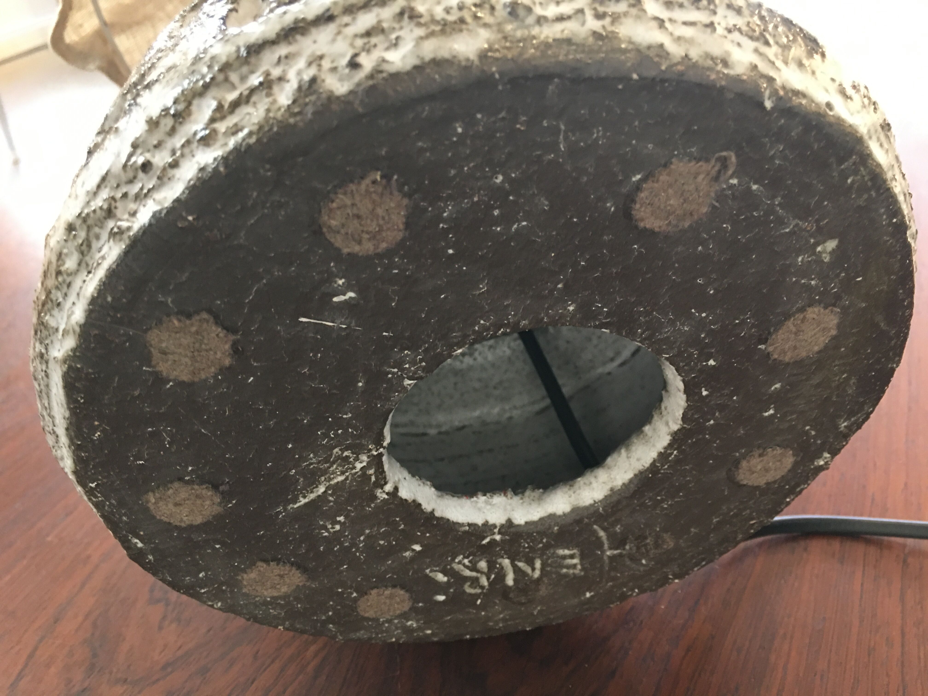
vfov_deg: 48.2
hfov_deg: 61.7
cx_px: 464
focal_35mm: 29
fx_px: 777
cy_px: 348
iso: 100
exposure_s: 1/17
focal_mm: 4.15
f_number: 2.2
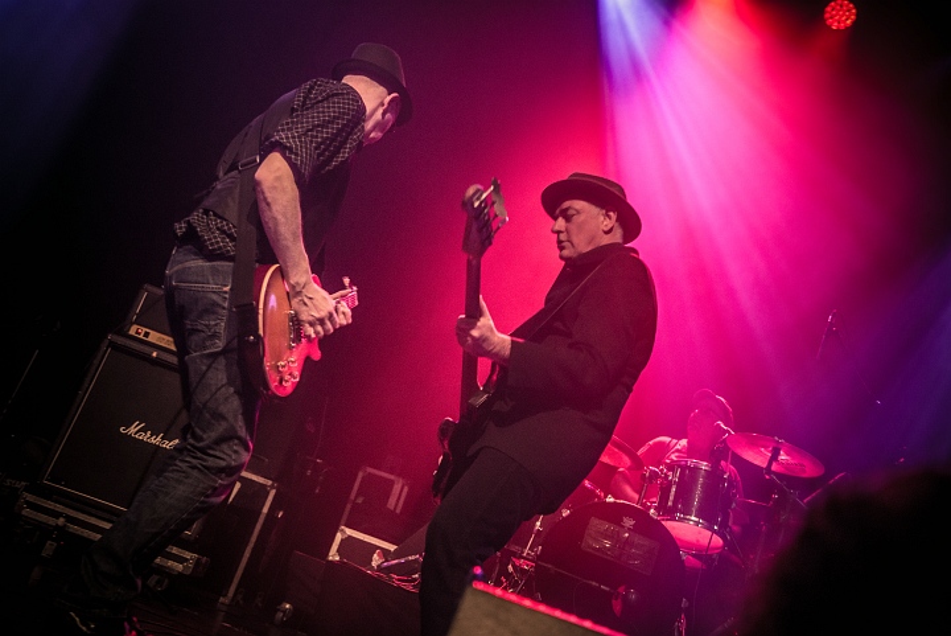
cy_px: 318
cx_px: 476
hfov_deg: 48.4
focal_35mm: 40
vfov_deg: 33.4
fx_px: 1057
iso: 2500
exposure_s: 1/80
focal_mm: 40
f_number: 2.8
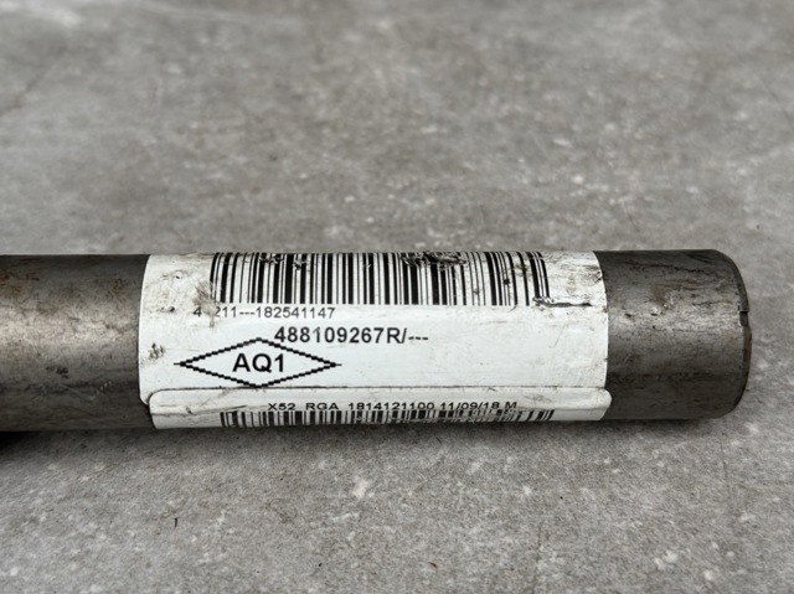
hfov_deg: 39.7
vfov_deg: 30.2
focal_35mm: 48
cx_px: 397
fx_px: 1100
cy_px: 297
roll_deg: +2.0
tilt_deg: -40.0
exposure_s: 1/606
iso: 64
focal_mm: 6.76
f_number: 1.78
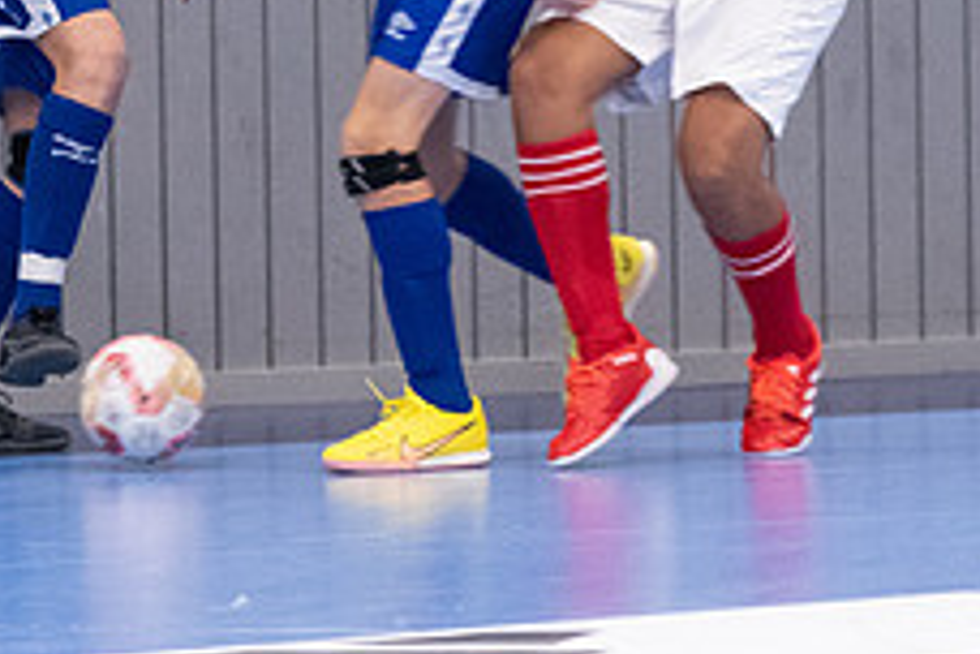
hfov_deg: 3.3
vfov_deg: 2.2
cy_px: 45
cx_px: 443
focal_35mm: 626
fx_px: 17040
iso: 5000
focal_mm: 160
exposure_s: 1/400
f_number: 3.2
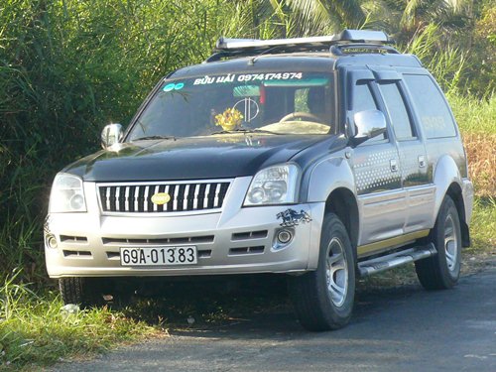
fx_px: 2092
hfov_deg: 13.5
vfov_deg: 10.2
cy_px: 186
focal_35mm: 146
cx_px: 248
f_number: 5.6
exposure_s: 1/200
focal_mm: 17.2
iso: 200
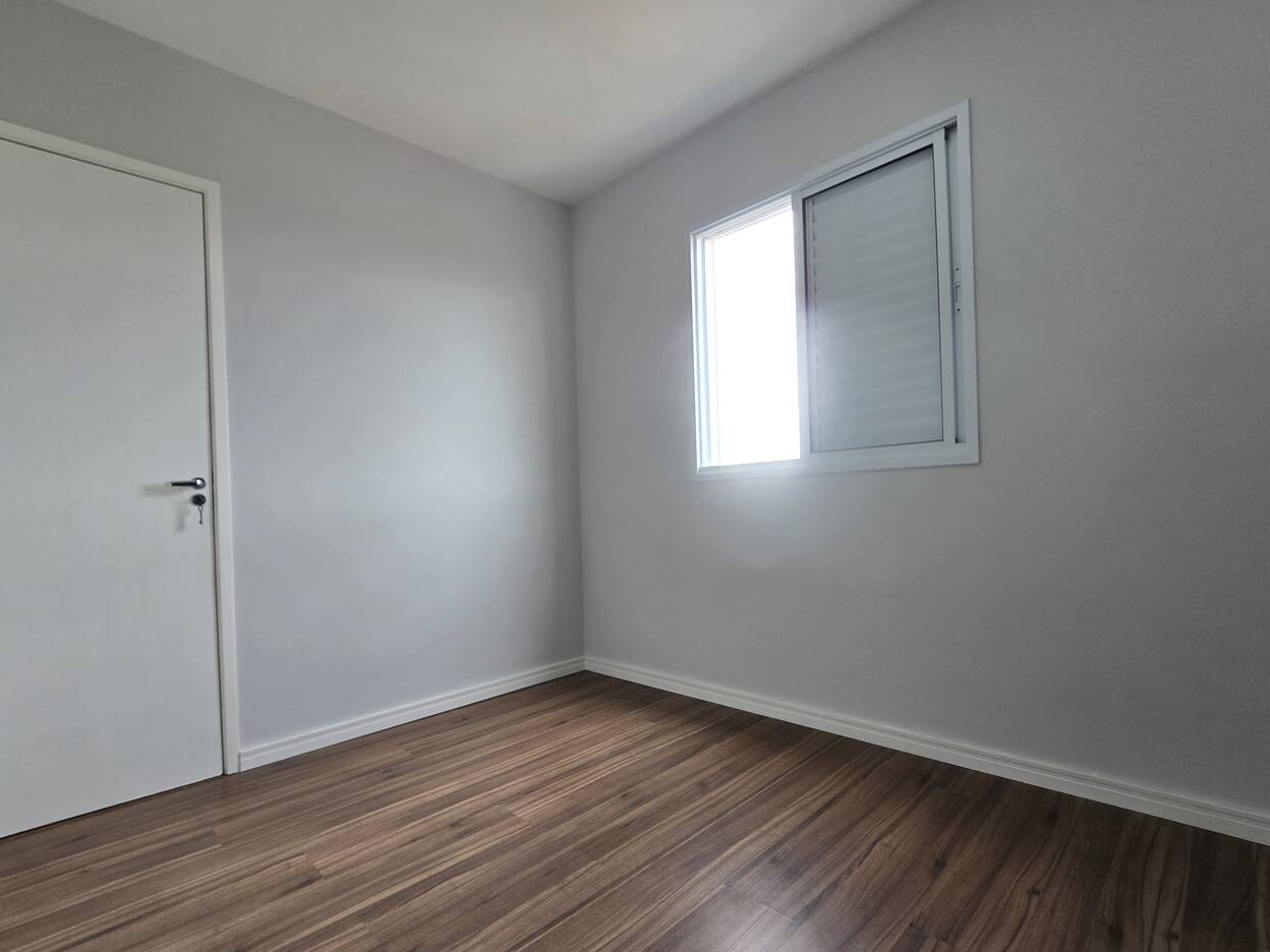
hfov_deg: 98.2
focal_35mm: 15
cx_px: 620
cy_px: 503
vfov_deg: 81.7
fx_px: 550
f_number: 2.2
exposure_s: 1/120
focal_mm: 2.2
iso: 50
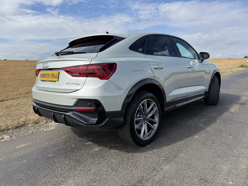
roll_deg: +2.8
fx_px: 172
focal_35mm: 24
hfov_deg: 71.6
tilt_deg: -8.6
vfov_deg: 56.8
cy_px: 93
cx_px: 124
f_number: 1.78
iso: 80
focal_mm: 6.76
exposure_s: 1/4673
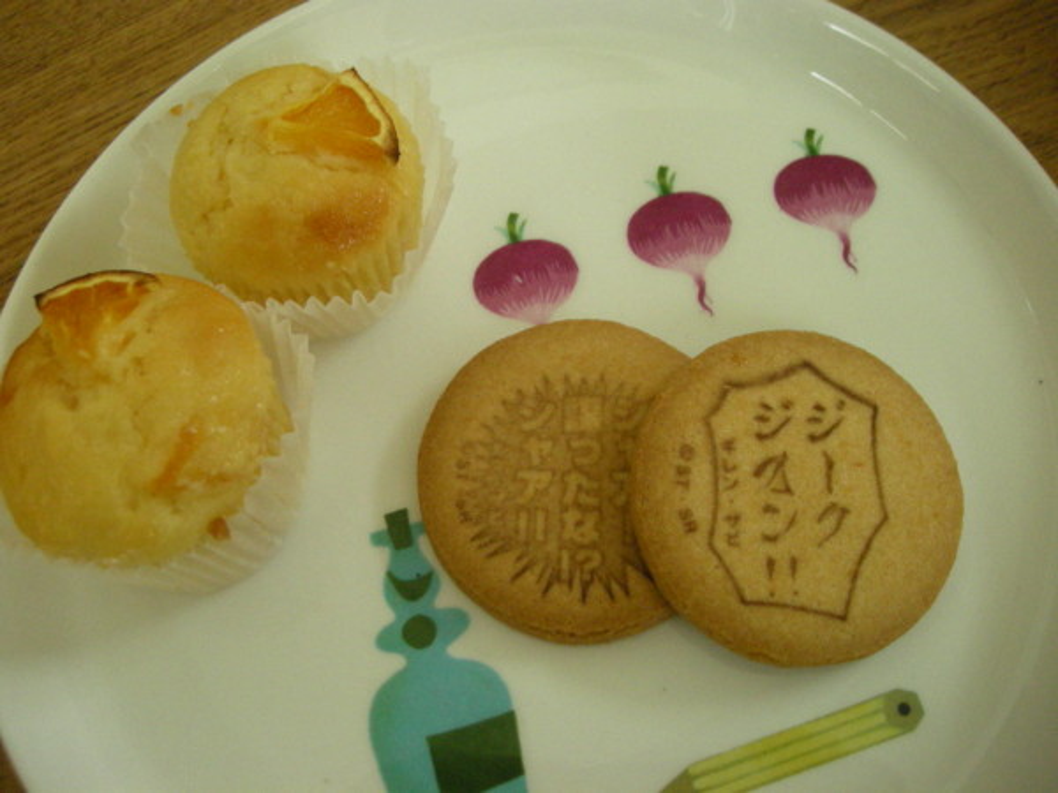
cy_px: 396
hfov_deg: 52.6
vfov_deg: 40.7
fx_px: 1070
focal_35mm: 35
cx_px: 529
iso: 290
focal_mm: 5.7
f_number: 2.8
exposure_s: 1/60
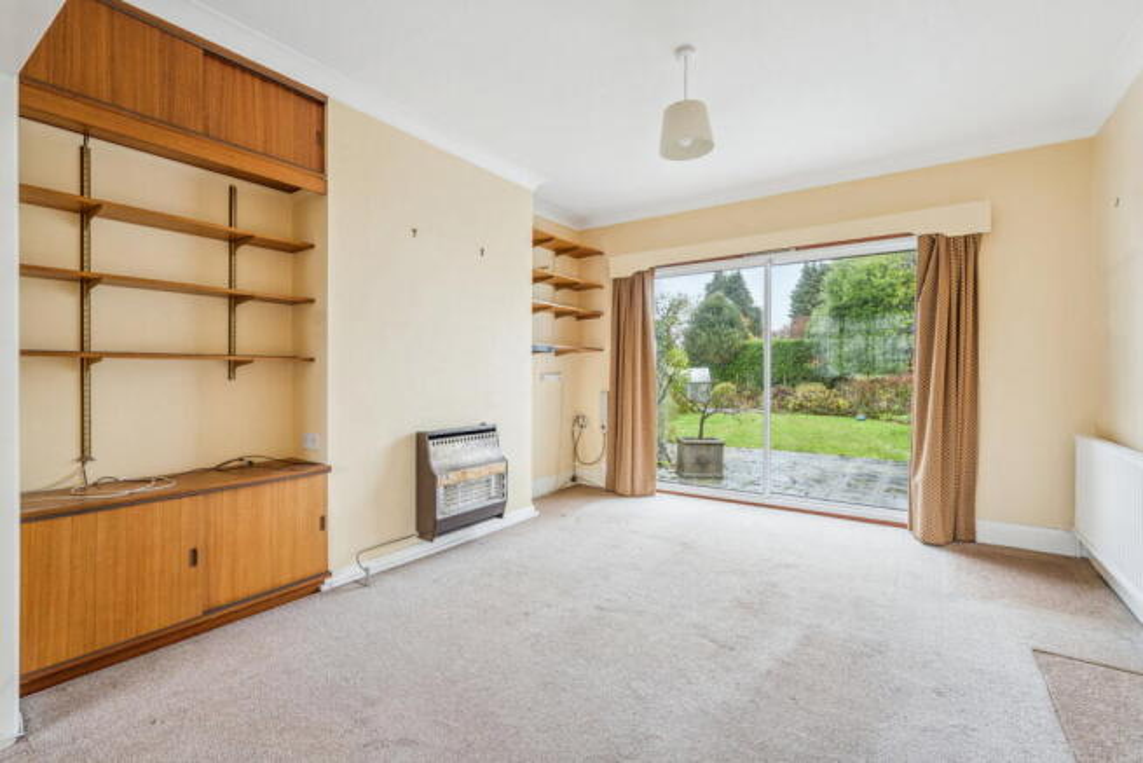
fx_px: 508
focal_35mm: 16
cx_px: 572
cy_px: 382
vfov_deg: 73.8
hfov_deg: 96.7
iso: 400
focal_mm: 16
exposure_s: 1/6
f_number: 5.6
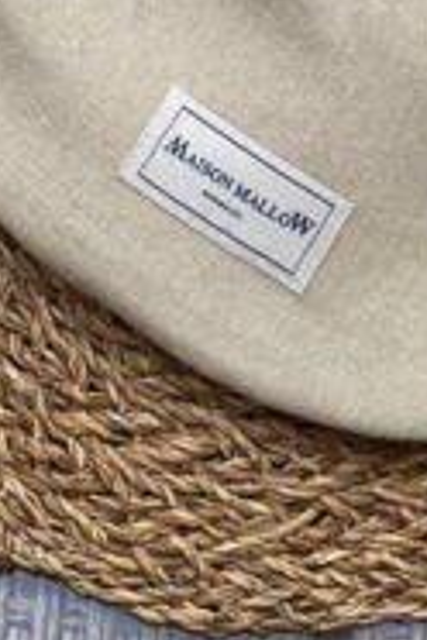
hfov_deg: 11.0
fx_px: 2206
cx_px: 358
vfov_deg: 16.3
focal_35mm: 124
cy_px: 36
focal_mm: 6
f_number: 2
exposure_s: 1/215
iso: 20
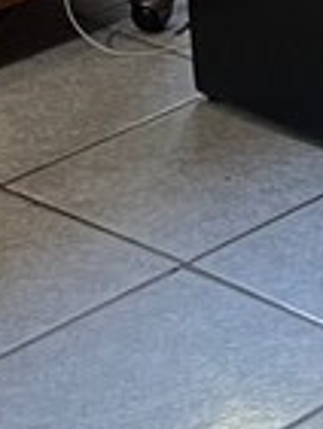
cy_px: -472
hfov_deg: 7.2
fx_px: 2348
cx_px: 884
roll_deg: +3.8
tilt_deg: -9.6
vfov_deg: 9.6
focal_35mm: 189
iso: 250
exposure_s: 1/60
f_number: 1.6
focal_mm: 5.1
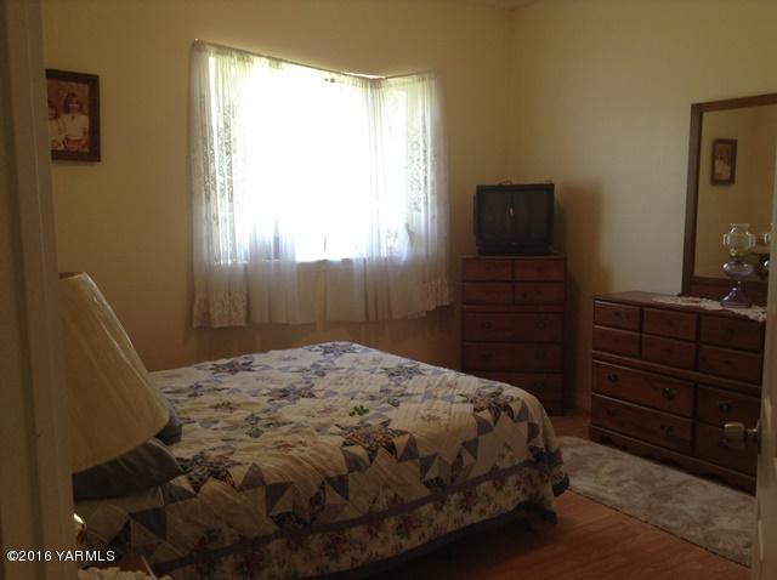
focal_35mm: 33
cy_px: 290
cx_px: 388
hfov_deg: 55.4
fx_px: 740
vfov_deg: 42.8
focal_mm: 3.3
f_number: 2.4
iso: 50
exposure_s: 1/25
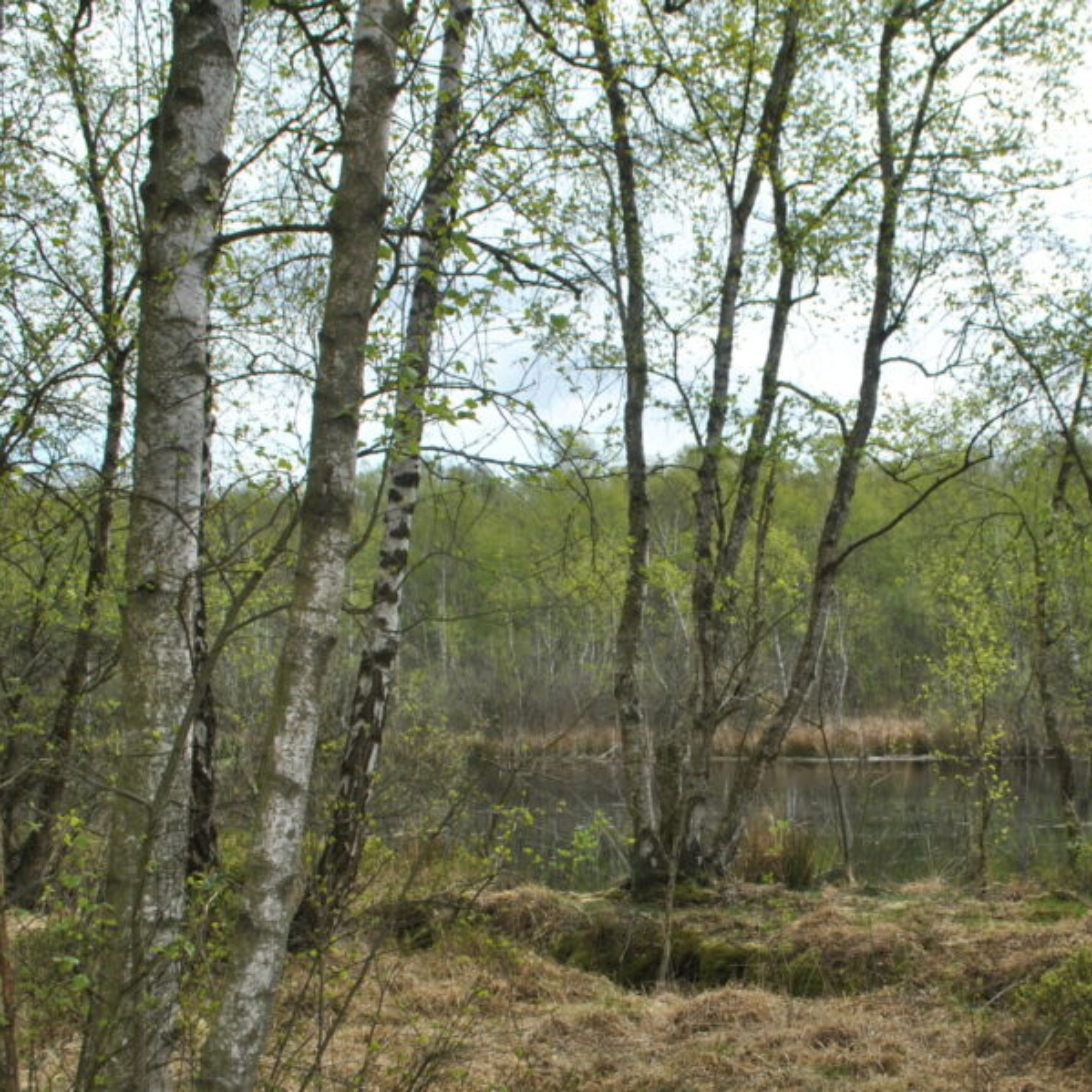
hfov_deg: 34.7
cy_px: 567
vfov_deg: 35.4
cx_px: 808
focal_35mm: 48
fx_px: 1713
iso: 100
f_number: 7.1
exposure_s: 1/200
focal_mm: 22
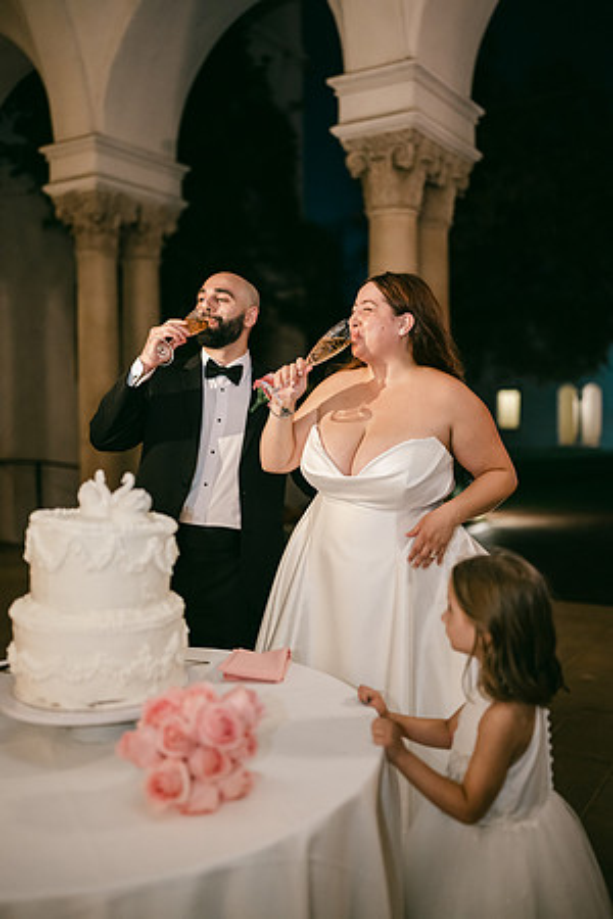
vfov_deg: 54.4
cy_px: 460
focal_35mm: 35
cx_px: 306
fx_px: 894
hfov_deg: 37.9
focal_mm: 35
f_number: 1.2
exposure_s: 1/125
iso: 1250
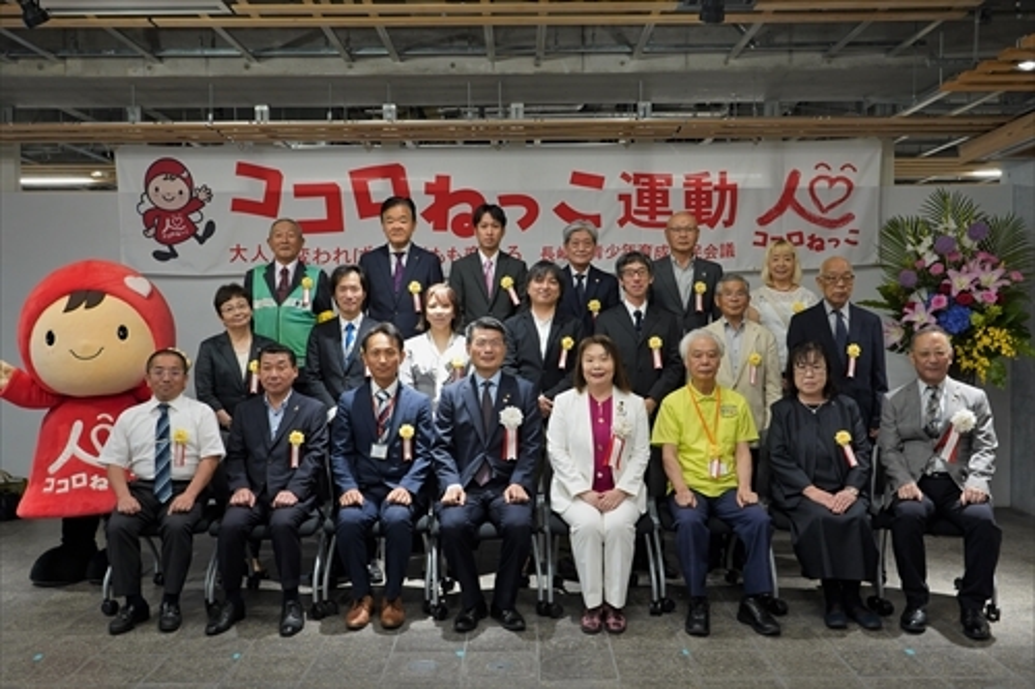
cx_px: 518
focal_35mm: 30
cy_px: 344
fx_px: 862
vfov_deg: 43.6
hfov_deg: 61.9
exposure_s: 1/30
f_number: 8
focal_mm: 30
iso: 1600
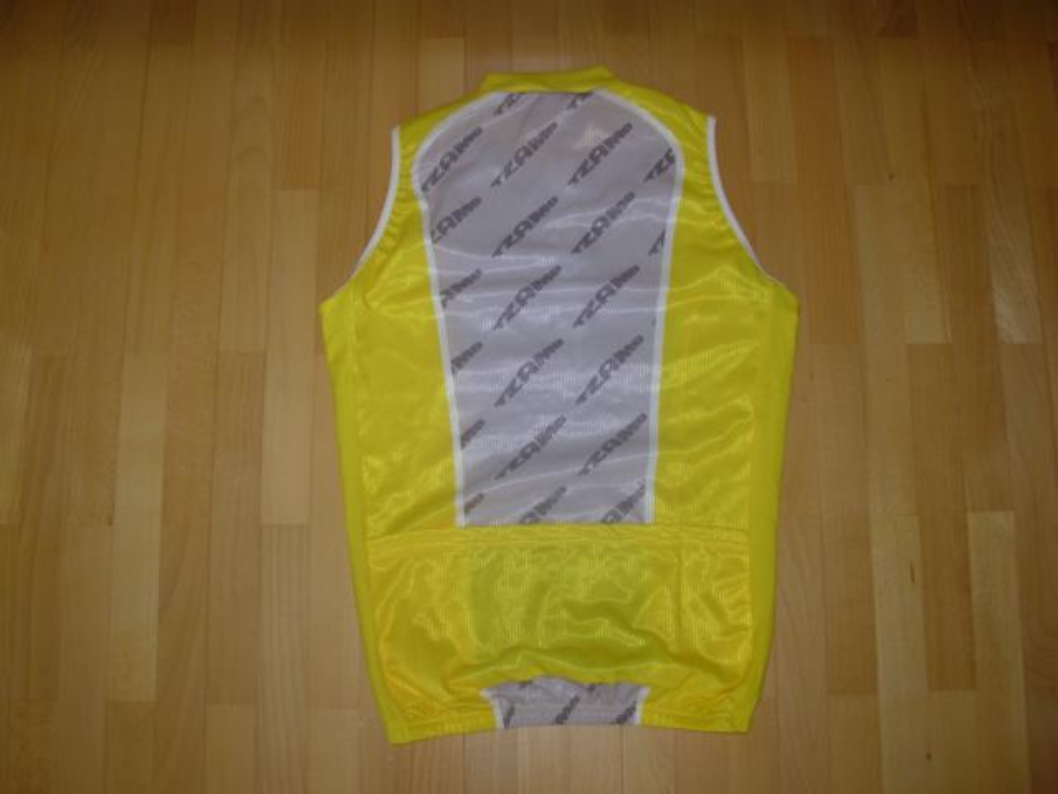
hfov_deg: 49.0
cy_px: 397
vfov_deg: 37.7
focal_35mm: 38
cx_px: 529
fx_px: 1161
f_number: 2.9
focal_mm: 6.3
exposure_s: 1/32
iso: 50
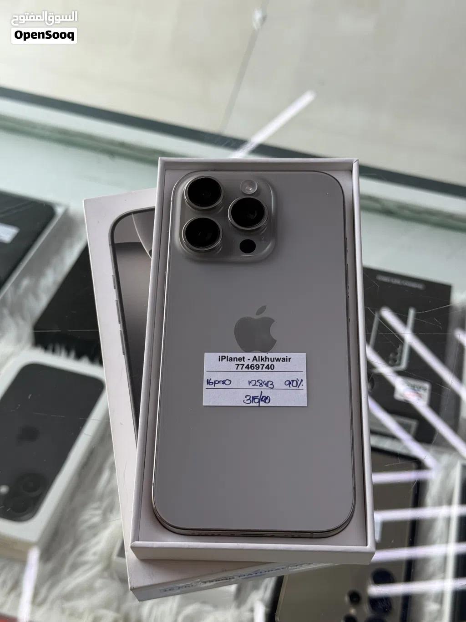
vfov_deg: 39.7
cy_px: 311
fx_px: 861
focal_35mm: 48
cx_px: 233
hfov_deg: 30.3
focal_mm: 6.76
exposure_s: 1/268
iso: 64
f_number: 1.78
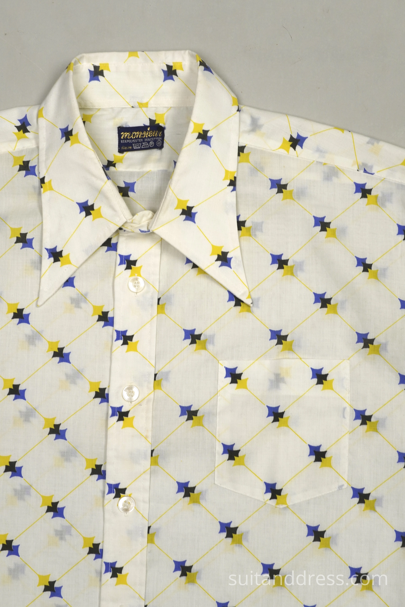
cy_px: 304
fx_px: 810
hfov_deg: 28.1
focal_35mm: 48
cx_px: 202
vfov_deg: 41.1
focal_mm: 32
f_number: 7.1
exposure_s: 1/80
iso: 400
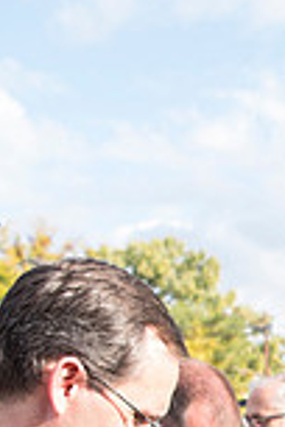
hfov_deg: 13.1
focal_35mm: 91
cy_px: 504
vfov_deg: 21.0
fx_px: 1081
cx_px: 556
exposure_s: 1/500
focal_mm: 24
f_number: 4.5
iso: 250
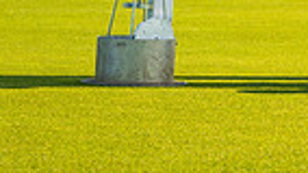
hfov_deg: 9.4
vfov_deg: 5.4
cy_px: -242
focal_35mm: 218
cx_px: 564
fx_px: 1781
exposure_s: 1/200
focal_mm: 51
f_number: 7.1
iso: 125
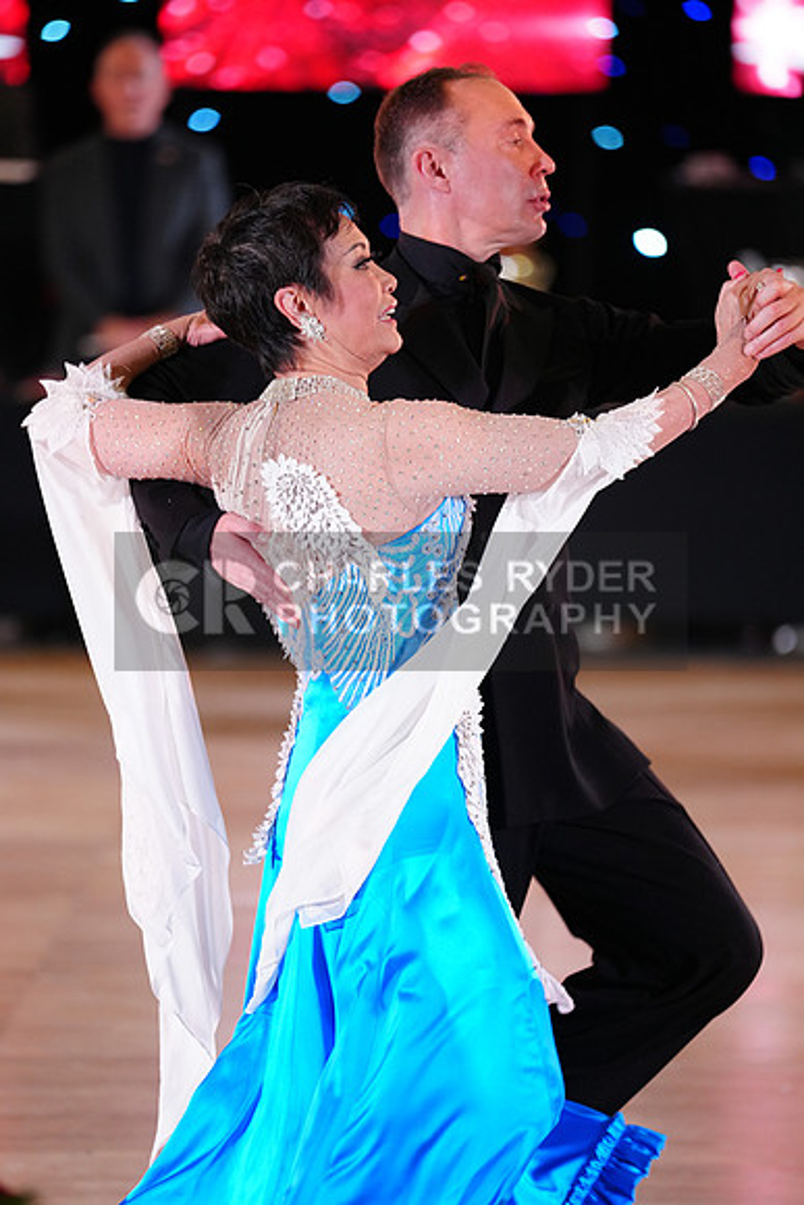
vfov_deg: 10.3
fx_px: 6695
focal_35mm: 200
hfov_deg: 6.9
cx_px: 402
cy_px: 602
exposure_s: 1/320
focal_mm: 200
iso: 2500
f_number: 2.8
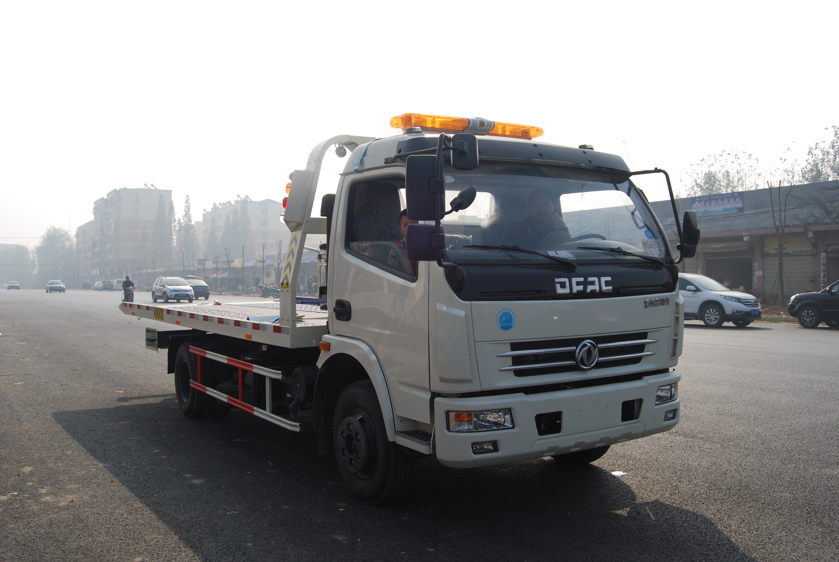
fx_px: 805
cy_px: 281
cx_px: 420
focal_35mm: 34
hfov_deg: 55.0
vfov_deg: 38.5
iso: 100
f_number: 8
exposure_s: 1/250
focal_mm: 23
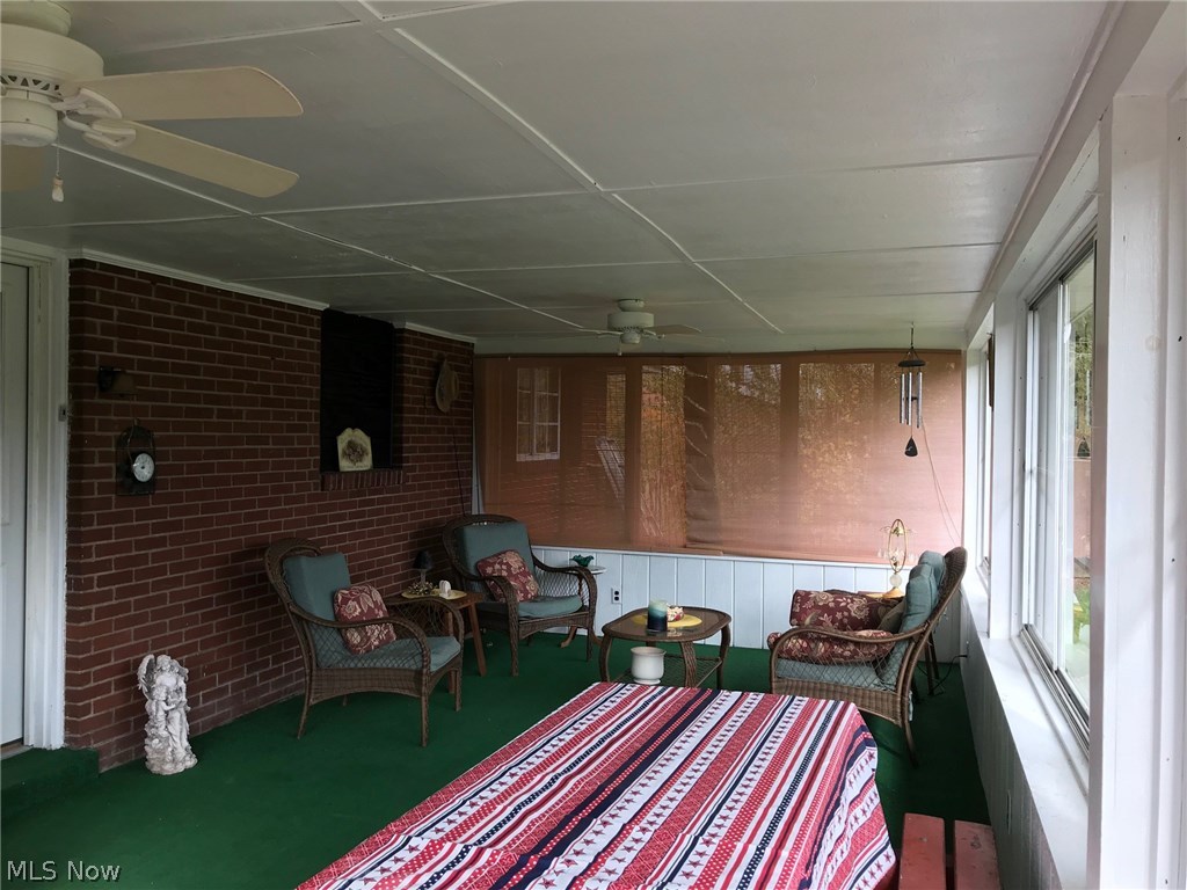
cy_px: 445
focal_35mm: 28
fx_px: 960
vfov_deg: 49.7
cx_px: 594
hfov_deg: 63.4
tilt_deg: -1.2
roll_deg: -1.1
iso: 20
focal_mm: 3.99
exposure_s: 1/141
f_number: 1.8
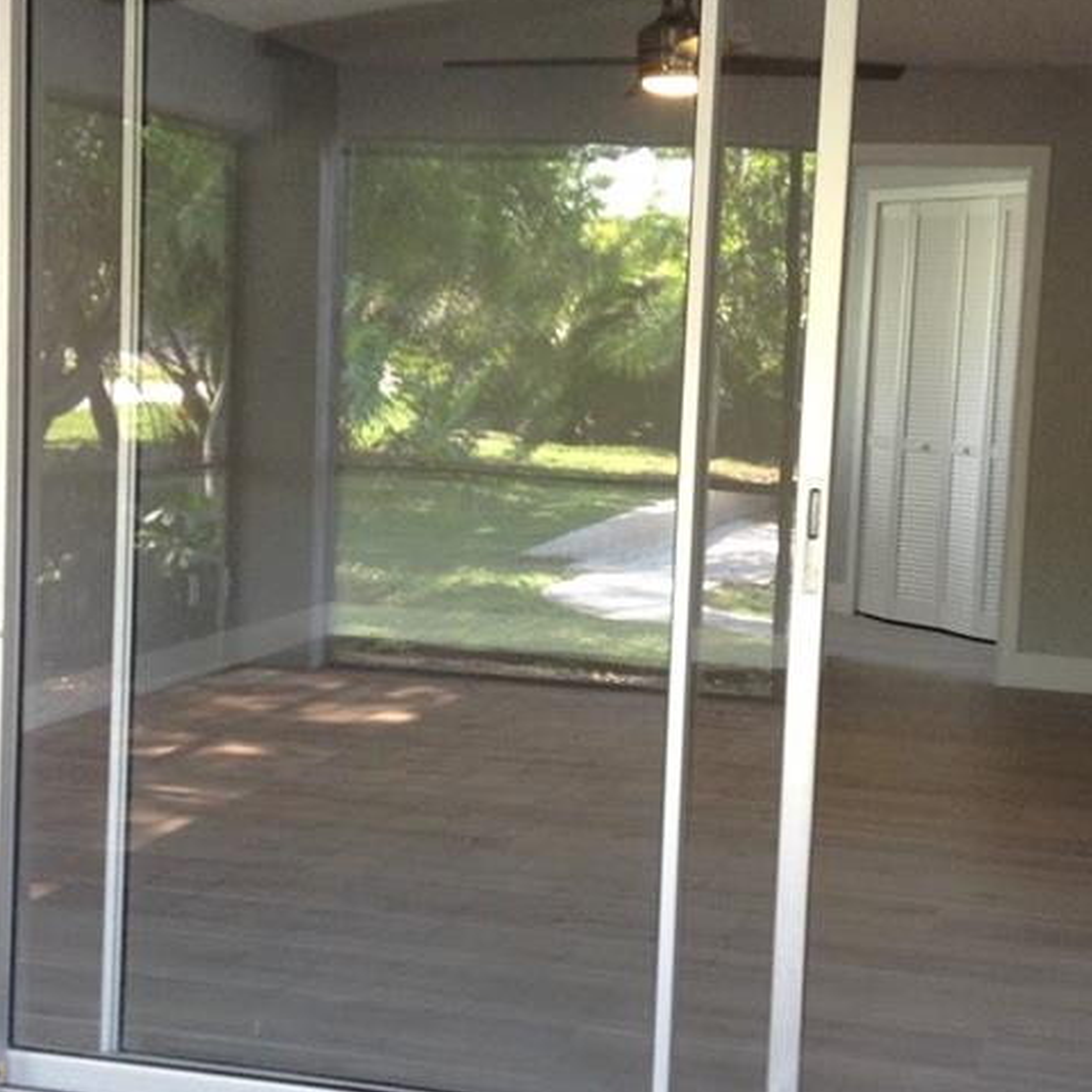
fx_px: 2213
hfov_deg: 27.7
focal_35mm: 62
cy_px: 561
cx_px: 588
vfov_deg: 27.7
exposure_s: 1/24
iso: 40
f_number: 2.4
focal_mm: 3.3
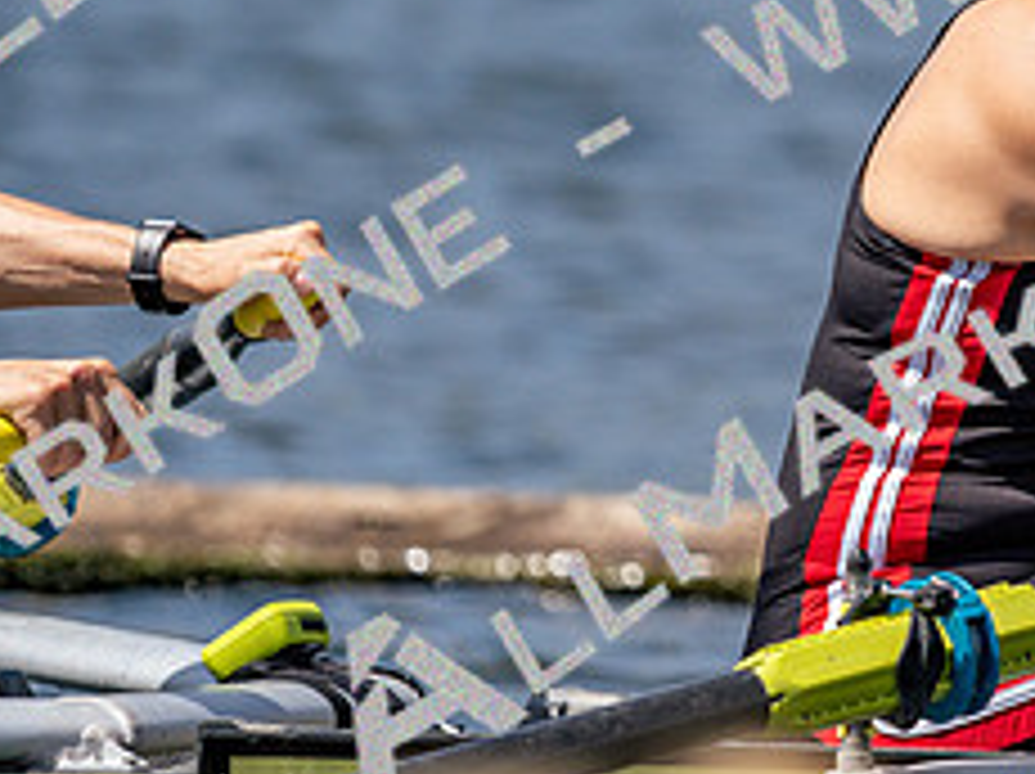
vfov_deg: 1.4
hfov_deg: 1.9
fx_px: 31153
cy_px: 115
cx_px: 1260
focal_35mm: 1043
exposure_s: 1/2000
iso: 250
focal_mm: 430
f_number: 6.3
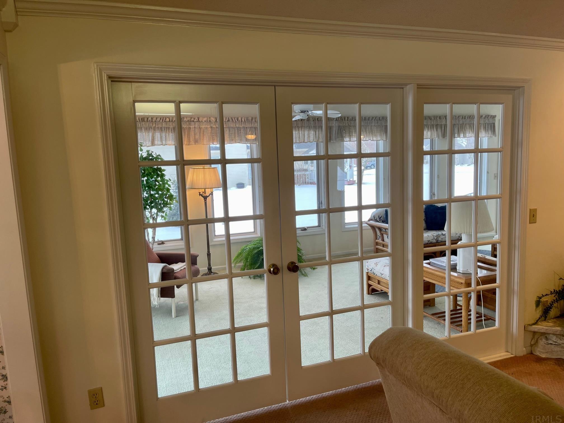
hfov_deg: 67.3
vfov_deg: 53.1
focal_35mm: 26
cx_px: 282
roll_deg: +2.3
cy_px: 212
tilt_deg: -6.9
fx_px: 424
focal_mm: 5.1
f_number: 1.6
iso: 64
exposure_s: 1/60
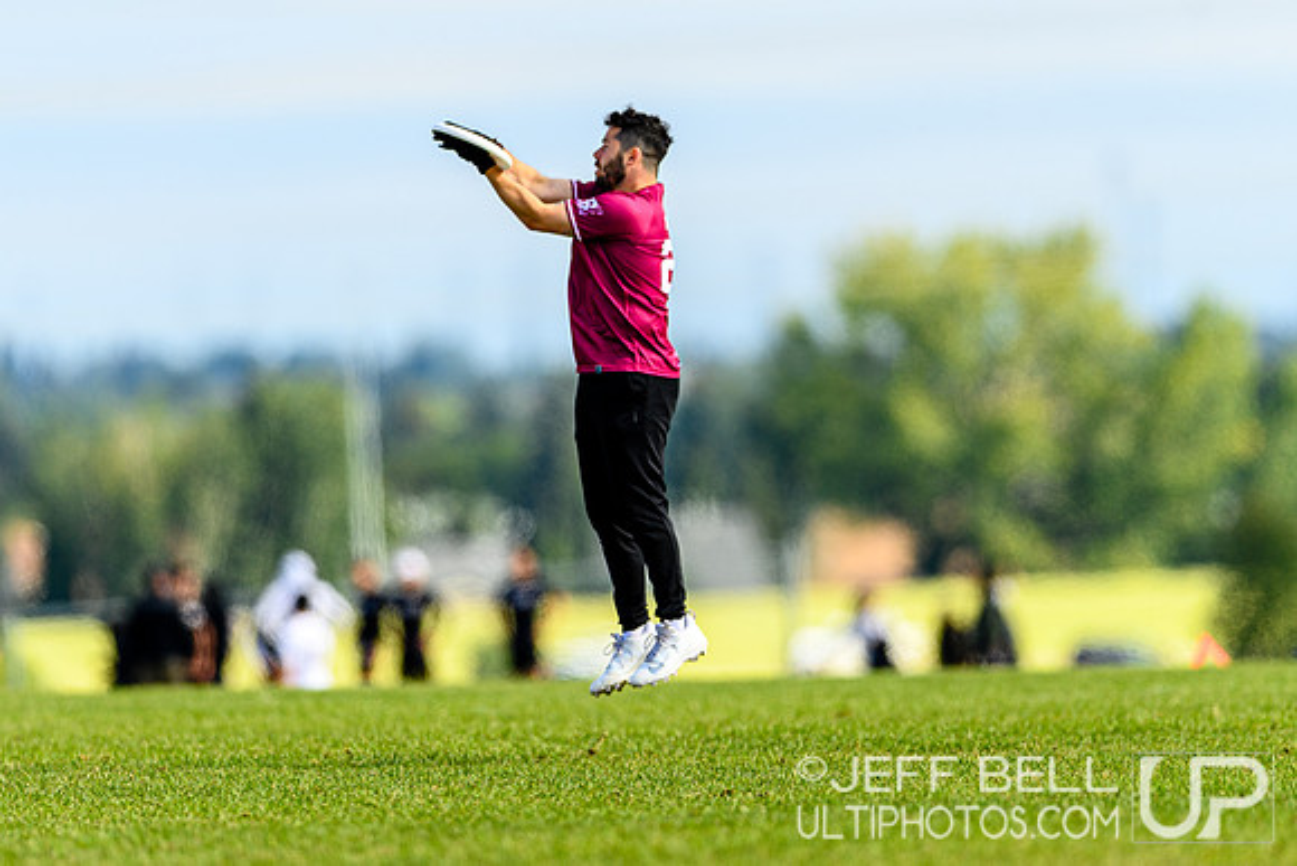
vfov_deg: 2.1
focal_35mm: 670
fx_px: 24133
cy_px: 416
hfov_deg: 3.1
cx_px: 685
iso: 100
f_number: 3.2
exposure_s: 1/1250
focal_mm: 400
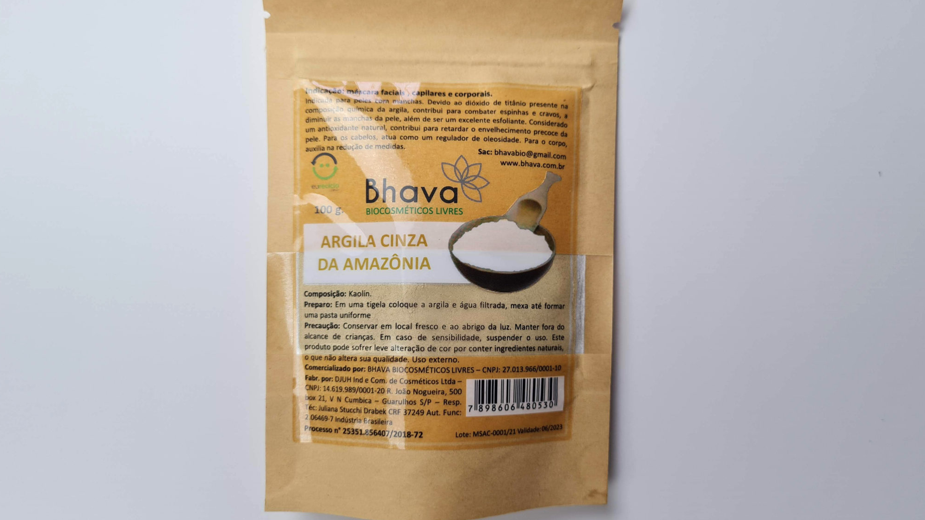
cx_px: 471
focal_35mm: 29
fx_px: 711
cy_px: 232
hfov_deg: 66.1
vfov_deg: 40.1
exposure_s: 1/210
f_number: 1.8
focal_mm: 5.4
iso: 50
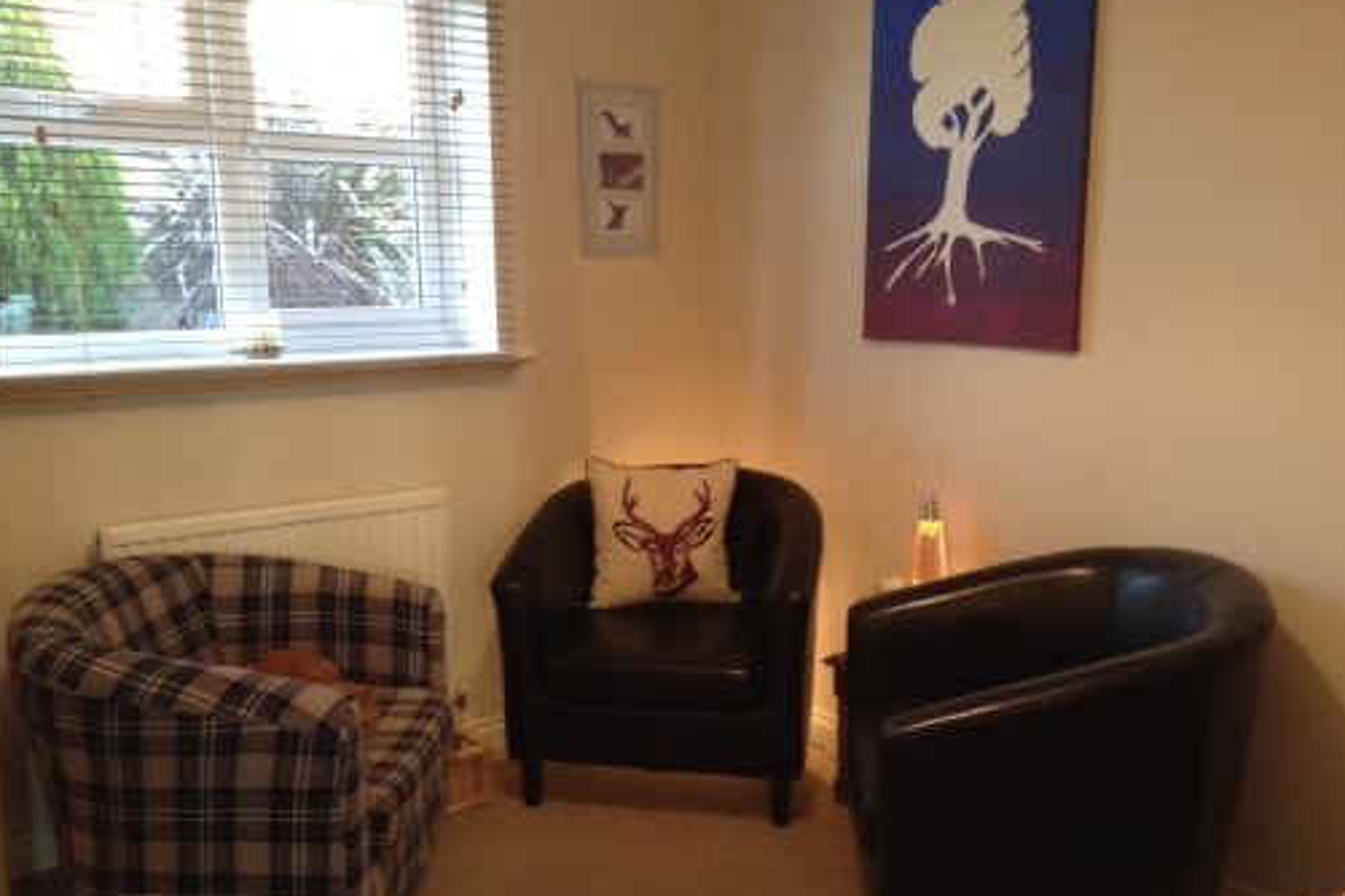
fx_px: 1308
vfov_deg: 37.8
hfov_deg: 54.4
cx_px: 677
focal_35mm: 35
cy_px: 478
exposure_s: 1/24
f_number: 2.4
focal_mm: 3.3
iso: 100
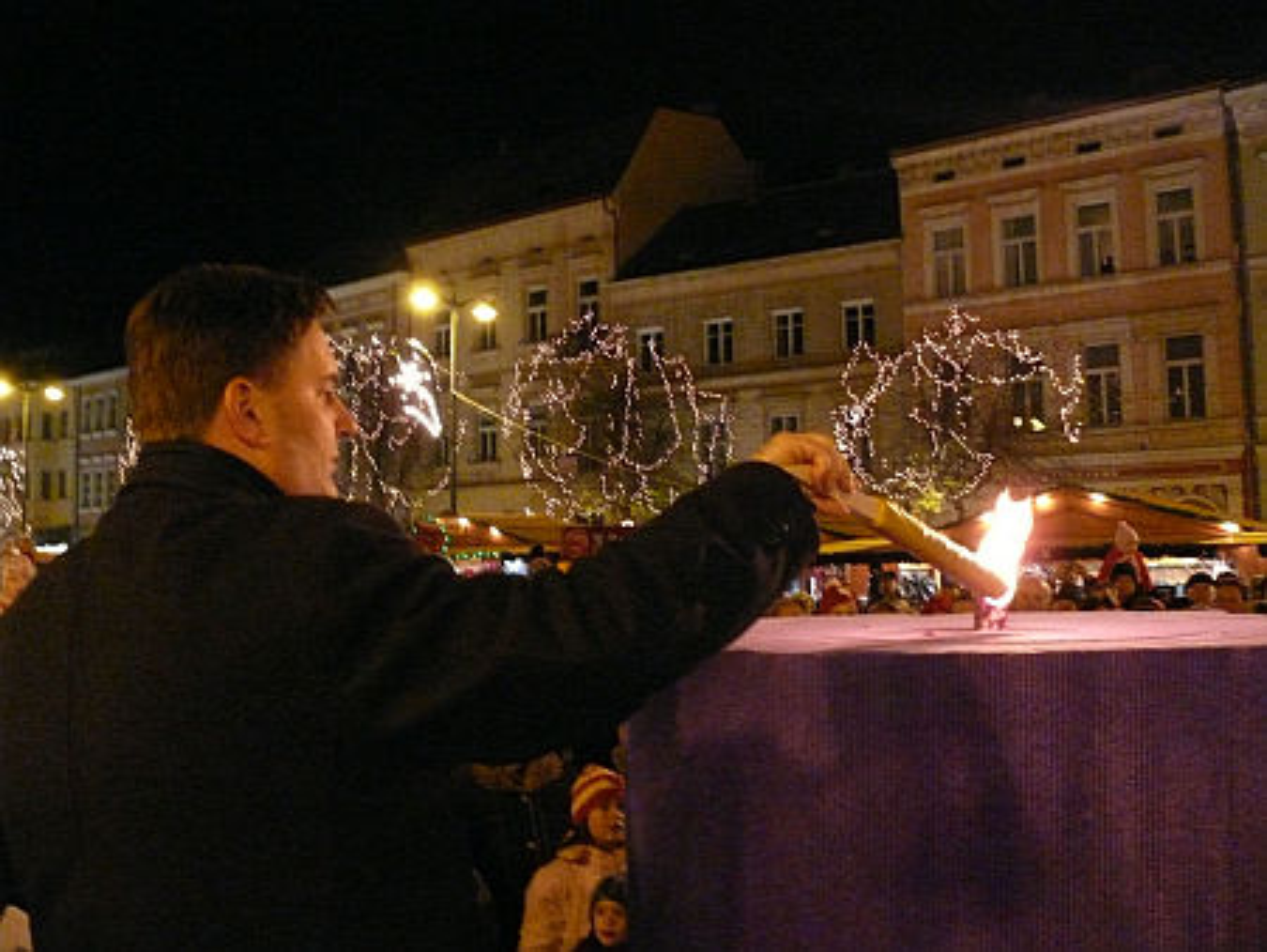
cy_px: 476
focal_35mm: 35
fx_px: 1282
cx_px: 634
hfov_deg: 52.6
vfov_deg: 40.7
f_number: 2.8
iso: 800
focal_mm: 7.4
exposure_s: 1/13
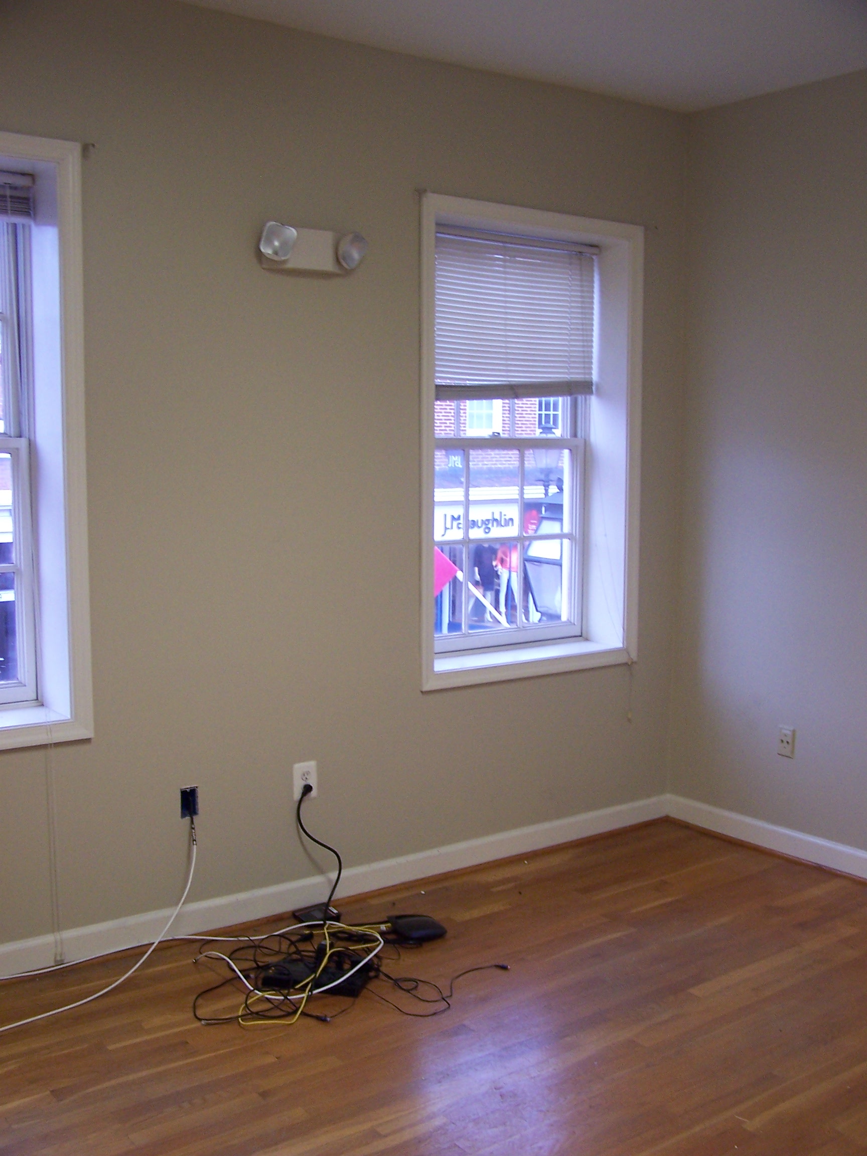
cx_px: 434
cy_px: 578
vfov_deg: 49.0
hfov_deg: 37.7
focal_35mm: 38
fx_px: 1269
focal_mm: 6.3
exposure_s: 1/30
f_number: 2.8
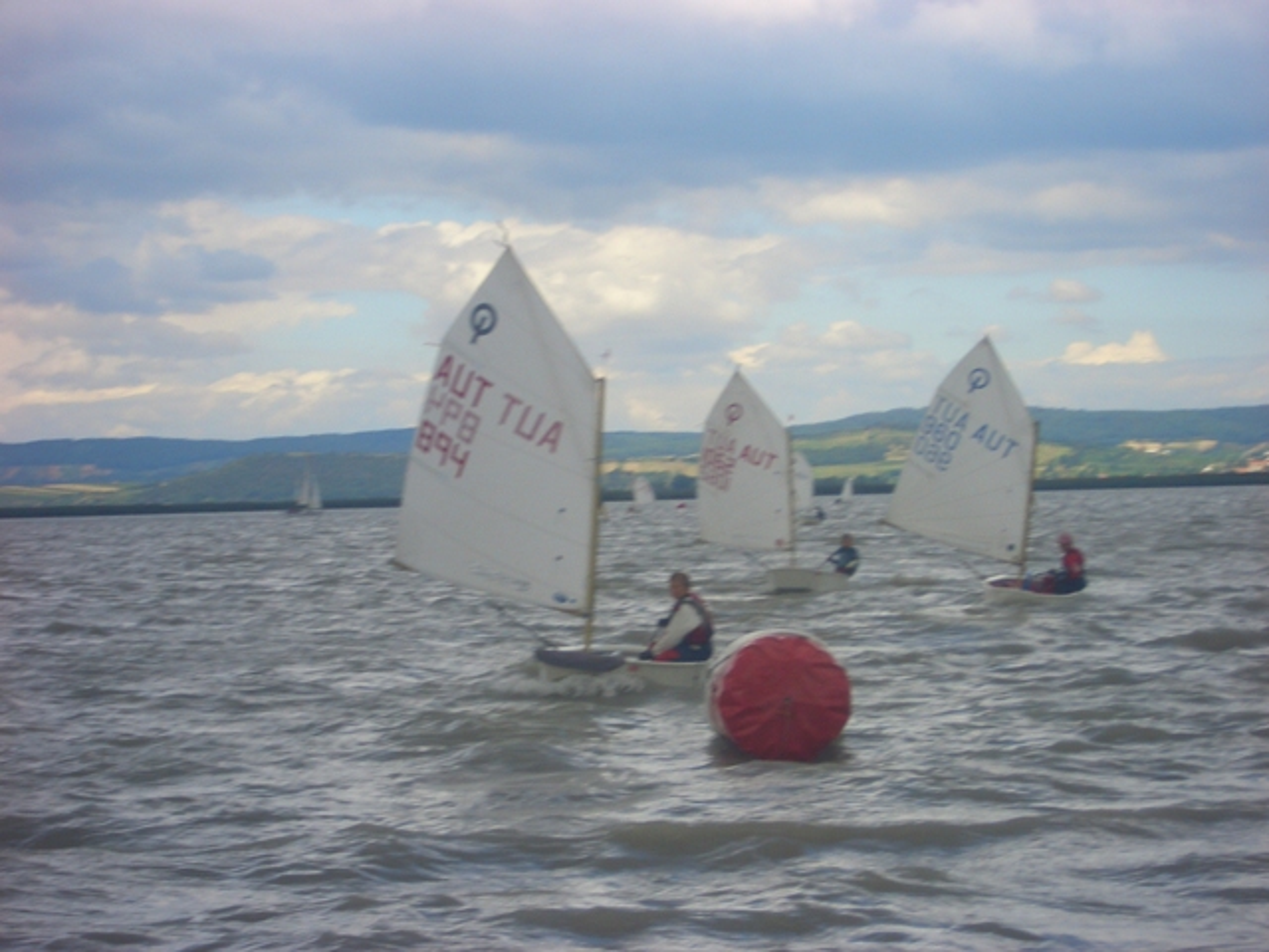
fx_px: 3849
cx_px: 634
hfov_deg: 18.7
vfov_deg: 14.1
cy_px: 476
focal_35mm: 105
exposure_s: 1/160
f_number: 7.7
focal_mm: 17.4
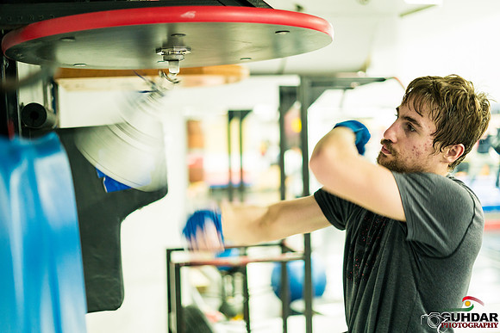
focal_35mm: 50
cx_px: 250
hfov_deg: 39.6
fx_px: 695
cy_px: 166
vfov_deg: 27.0
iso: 1600
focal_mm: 50
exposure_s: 1/80
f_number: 1.8
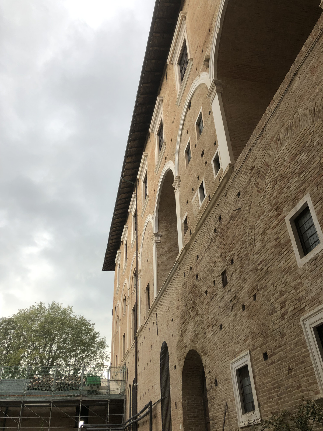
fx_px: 348
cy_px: 216
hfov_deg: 49.7
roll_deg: +2.9
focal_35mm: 28
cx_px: 162
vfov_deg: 63.4
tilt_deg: +34.7
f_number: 1.8
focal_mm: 4
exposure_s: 1/190
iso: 20
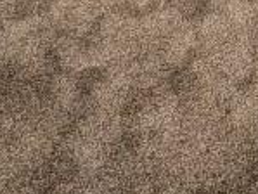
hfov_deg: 23.6
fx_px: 612
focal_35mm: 82
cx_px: 189
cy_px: -308
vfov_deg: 12.6
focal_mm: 2.02
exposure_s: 1/60
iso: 90
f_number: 1.7
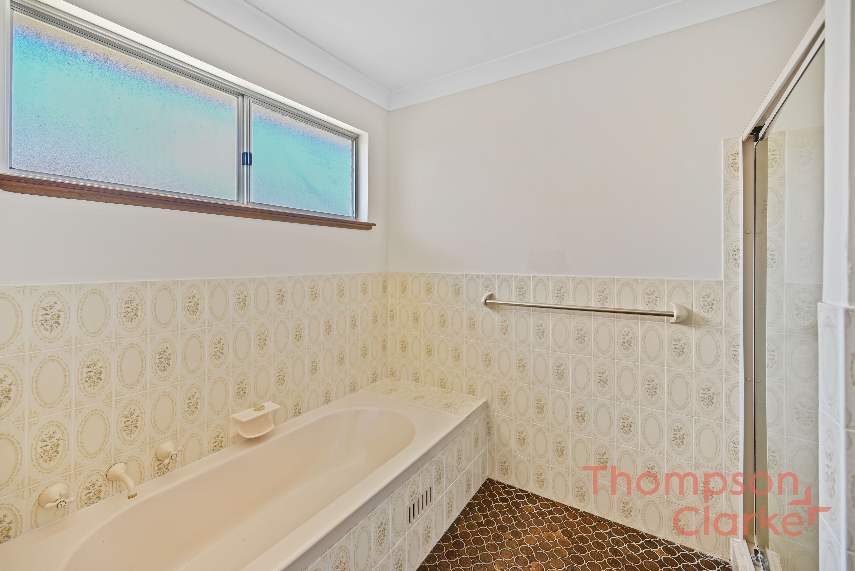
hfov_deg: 104.2
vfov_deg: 81.3
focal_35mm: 14
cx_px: 428
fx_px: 333
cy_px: 286
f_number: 4
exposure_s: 1/6
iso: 100
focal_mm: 14
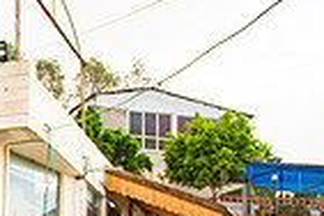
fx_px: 891
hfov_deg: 17.4
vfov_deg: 13.0
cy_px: 327
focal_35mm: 99
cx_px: -232
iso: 200
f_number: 2.8
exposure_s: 1/1600
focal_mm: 24
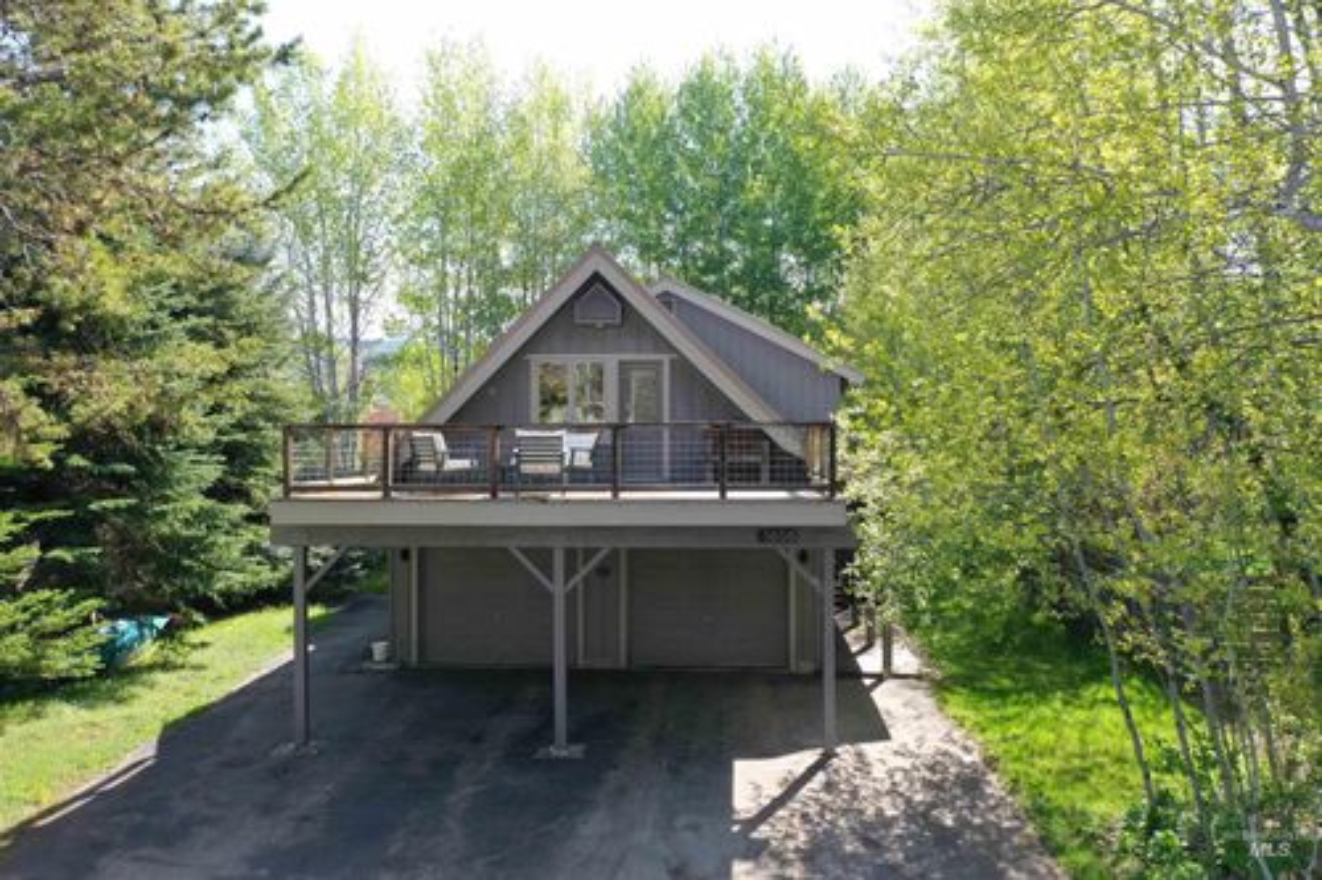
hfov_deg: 65.5
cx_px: 661
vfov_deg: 46.4
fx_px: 1028
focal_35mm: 28
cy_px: 440
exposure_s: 1/200
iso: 100
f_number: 4.5
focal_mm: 10.26
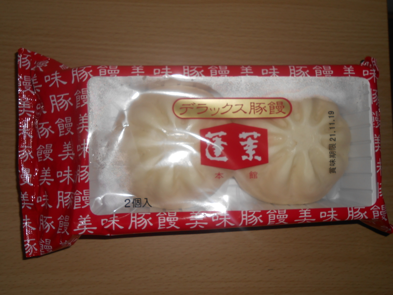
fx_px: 431
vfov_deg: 37.7
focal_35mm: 38
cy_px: 148
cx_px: 196
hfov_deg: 49.0
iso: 80
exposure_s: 1/30
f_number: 13.2
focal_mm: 6.8
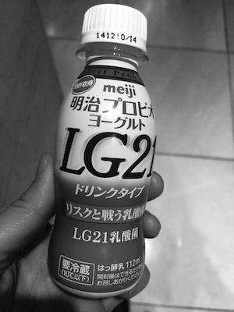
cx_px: 117
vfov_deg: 60.0
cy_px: 156
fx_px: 270
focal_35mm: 30
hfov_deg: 46.8
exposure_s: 1/30
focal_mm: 4.12
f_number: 2.2
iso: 100
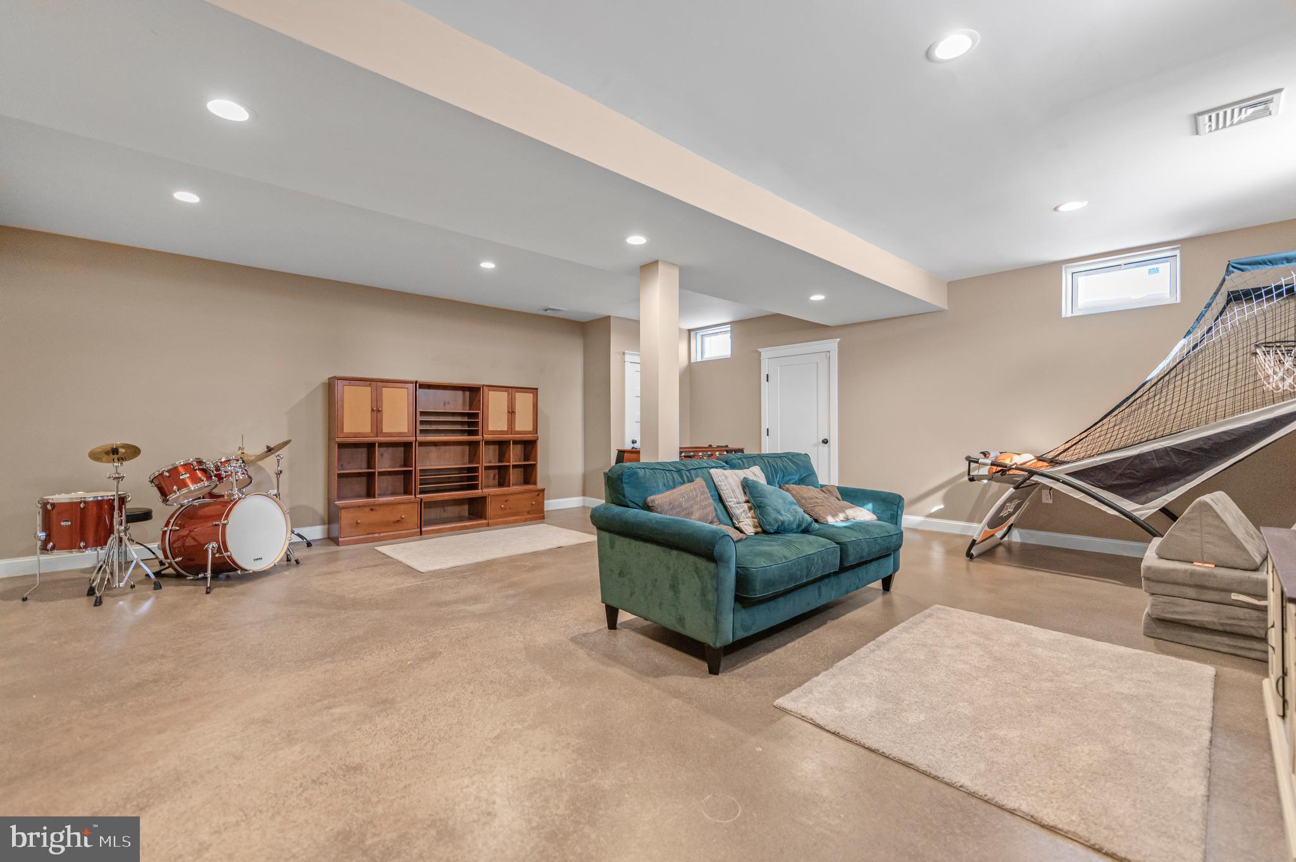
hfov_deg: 100.4
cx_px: 648
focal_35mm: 15
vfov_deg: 77.2
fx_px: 540
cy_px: 431
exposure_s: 1/125
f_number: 2.8
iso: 720
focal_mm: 15
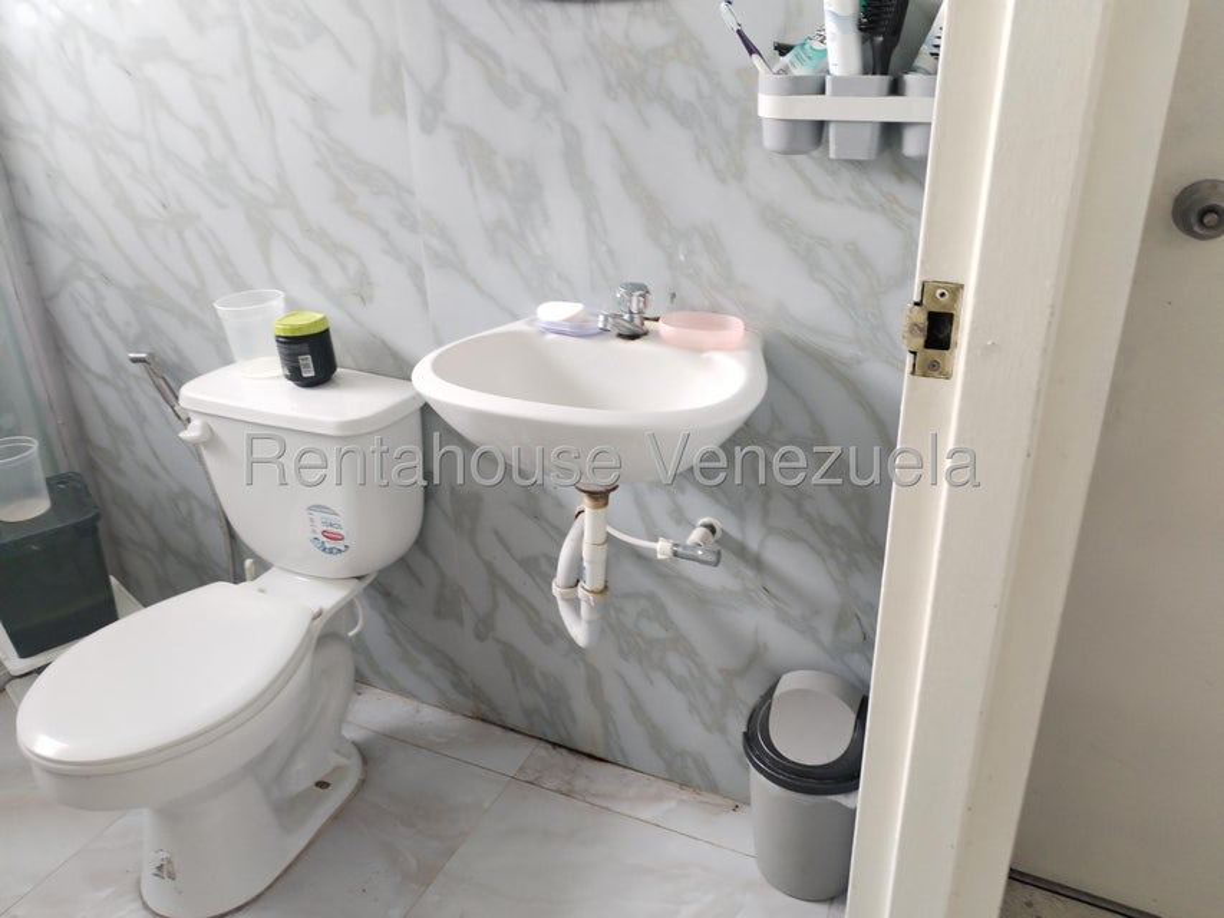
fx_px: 1026
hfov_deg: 61.7
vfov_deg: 48.2
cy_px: 459
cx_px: 612
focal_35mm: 29
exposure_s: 1/30
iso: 378
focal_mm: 4.75
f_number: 1.8
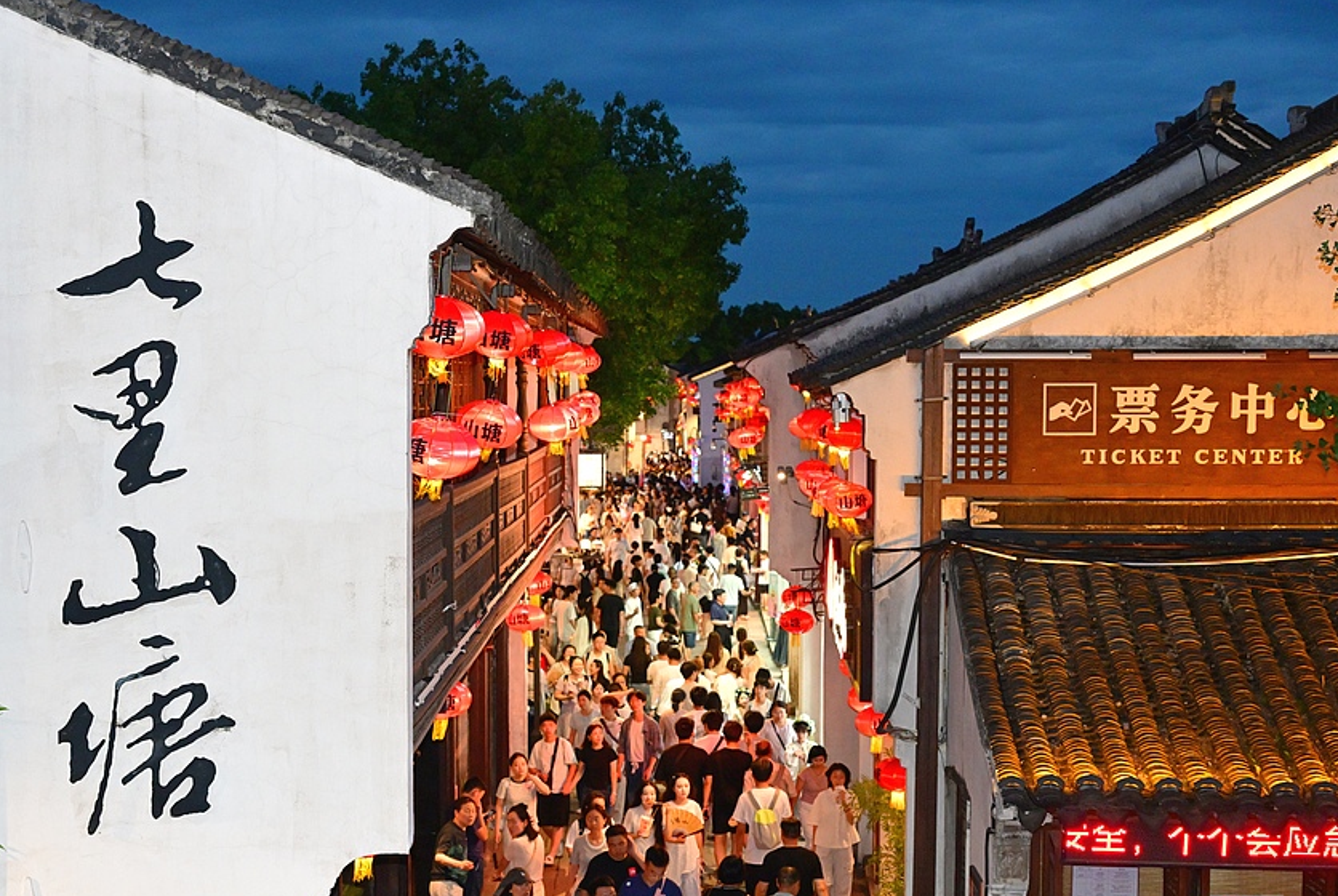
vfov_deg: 27.6
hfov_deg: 40.3
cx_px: 627
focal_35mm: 49
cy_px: 494
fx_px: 1824
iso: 4000
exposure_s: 1/100
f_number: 4
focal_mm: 40
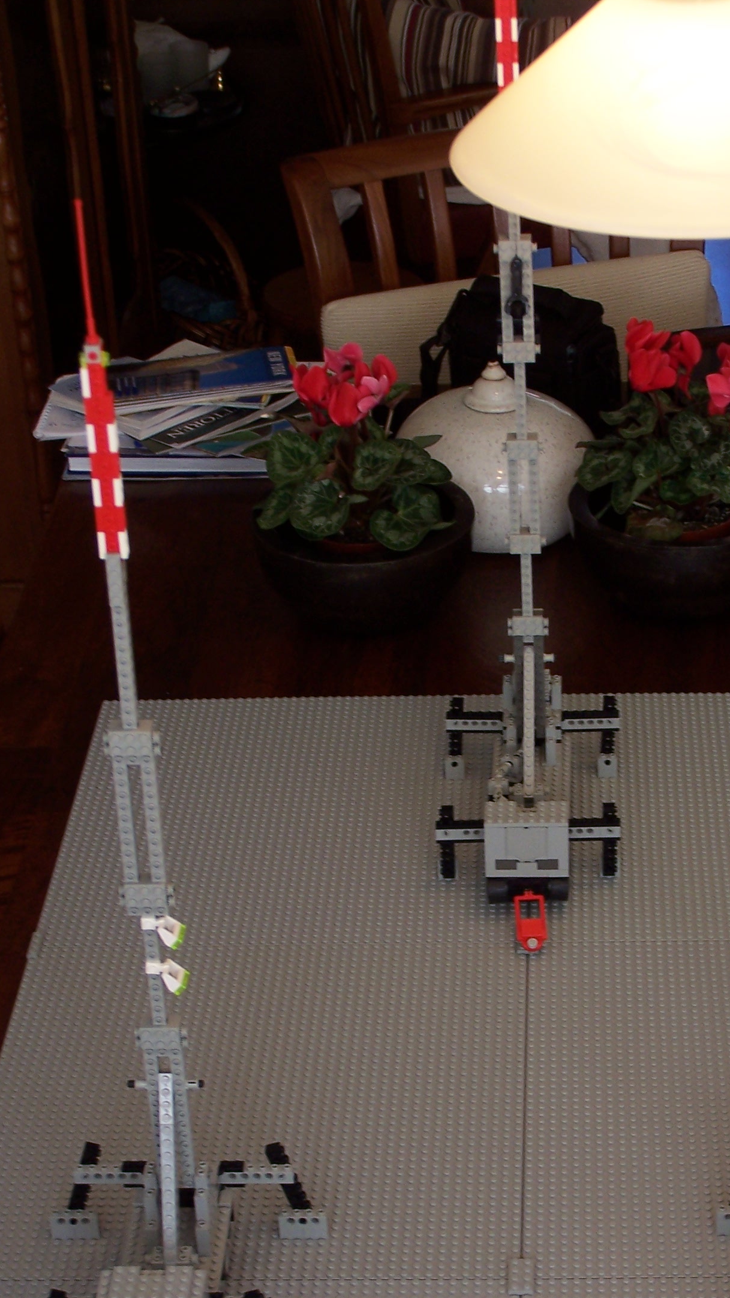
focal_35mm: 83
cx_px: 537
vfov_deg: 25.6
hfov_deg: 14.5
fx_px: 2857
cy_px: 755
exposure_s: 1/60
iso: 80
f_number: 3.2
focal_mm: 10.7
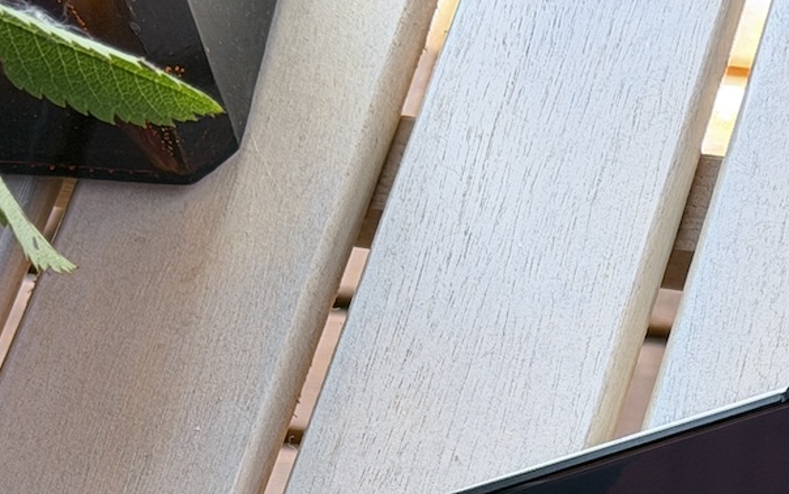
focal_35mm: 160
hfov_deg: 12.9
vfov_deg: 8.0
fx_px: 3442
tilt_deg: -59.1
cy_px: 840
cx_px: 850
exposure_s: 1/139
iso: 50
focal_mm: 6.76
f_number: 1.78
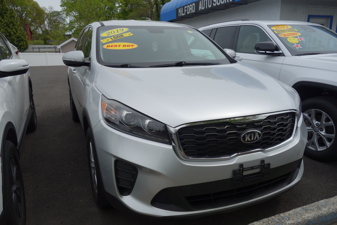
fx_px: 262
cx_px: 168
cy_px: 112
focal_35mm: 28
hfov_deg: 65.5
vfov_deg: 46.4
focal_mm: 10.4
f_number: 5.6
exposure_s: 1/640
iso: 125
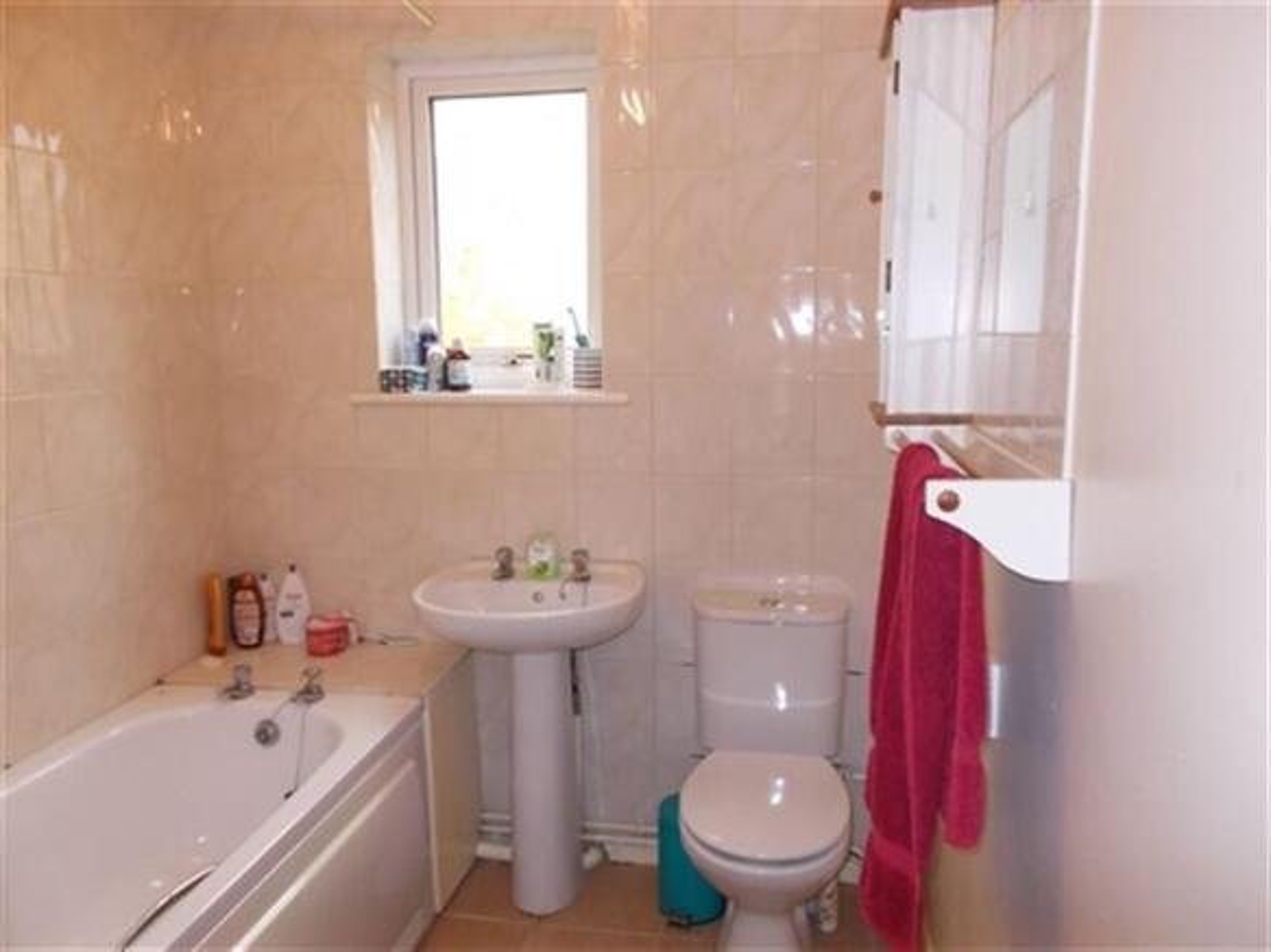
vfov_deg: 53.0
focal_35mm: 26
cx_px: 636
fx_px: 954
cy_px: 476
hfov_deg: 67.3
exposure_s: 1/25
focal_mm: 4.6
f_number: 3.2
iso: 200
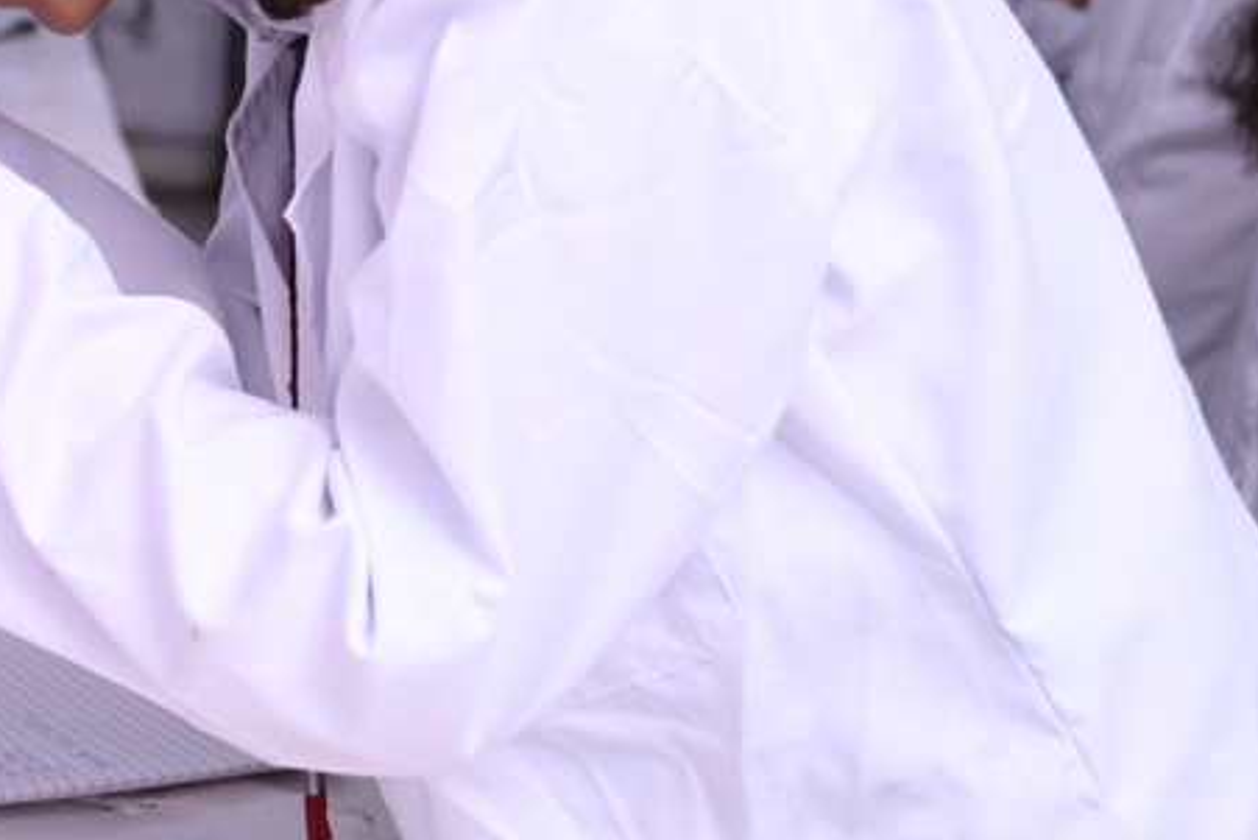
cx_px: -79
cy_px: 43
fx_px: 3356
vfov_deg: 14.1
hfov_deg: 20.4
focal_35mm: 96
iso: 800
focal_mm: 36
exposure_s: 1/125
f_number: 4
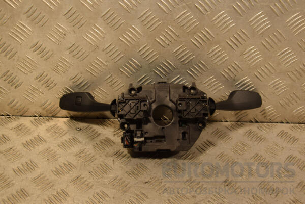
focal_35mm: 48
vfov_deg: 28.1
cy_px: 102
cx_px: 152
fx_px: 407
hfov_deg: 41.1
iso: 800
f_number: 6.3
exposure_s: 1/160
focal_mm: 32
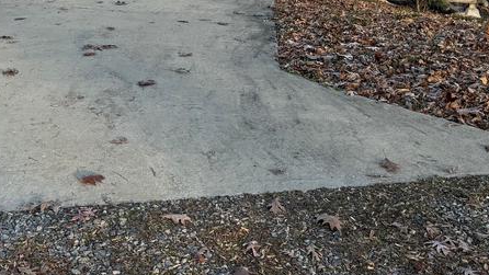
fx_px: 778
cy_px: -70
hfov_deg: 34.2
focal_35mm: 60
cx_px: 129
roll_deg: -0.6
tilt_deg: -8.7
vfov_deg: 18.8
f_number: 1.78
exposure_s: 1/912
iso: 80
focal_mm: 6.76
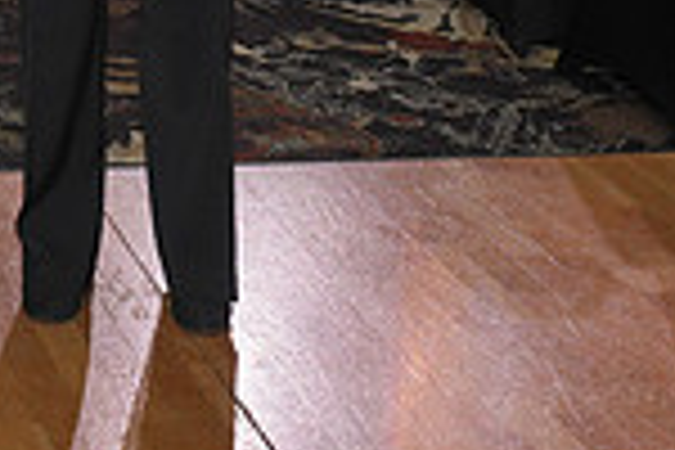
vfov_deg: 11.6
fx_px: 2100
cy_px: -268
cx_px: -549
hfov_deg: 15.6
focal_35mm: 112
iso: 500
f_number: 5.6
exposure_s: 1/200
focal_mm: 29
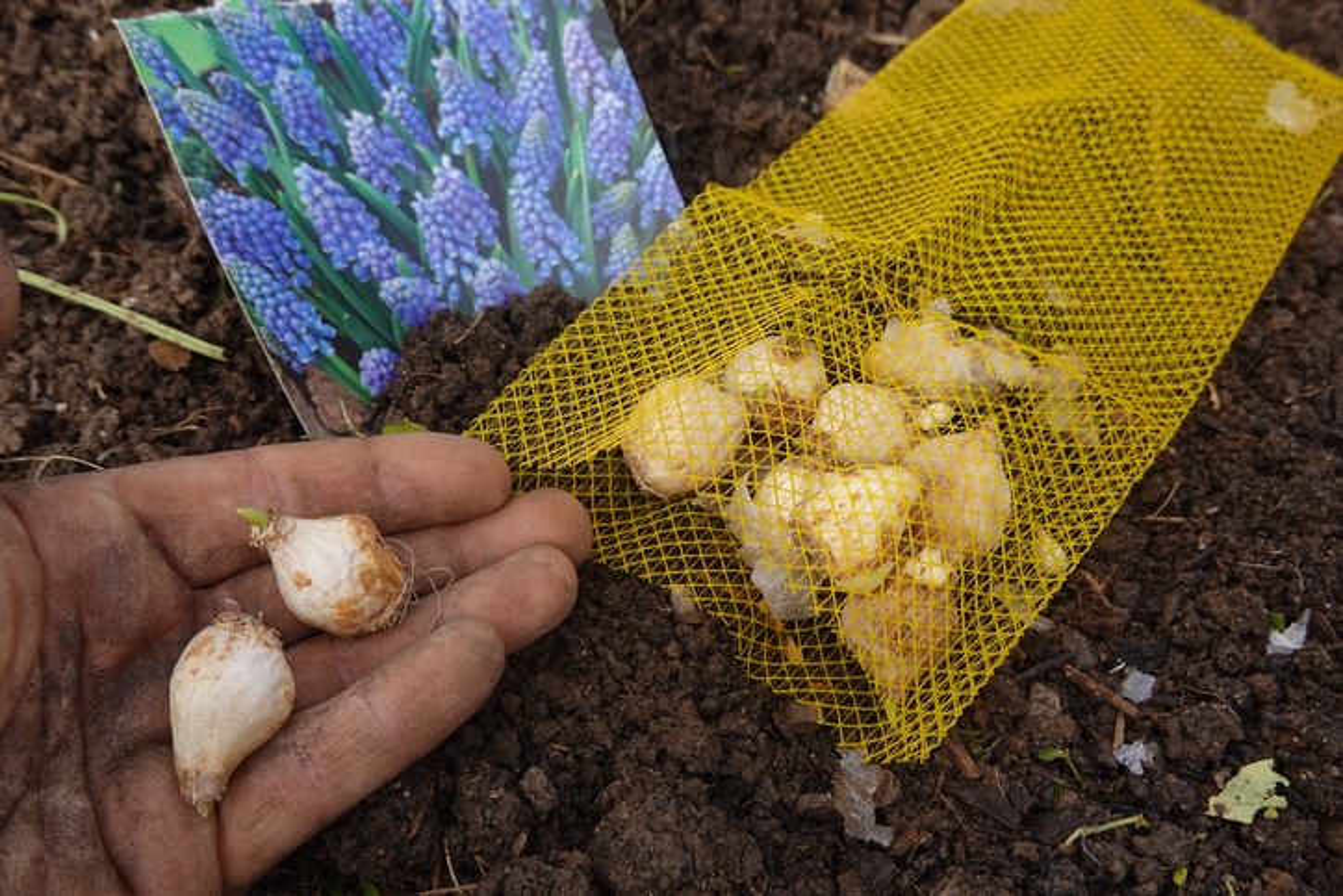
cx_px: 672
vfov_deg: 38.9
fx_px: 1269
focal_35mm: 34
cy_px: 448
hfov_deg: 55.8
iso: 100
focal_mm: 12.51
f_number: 4.5
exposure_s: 1/200
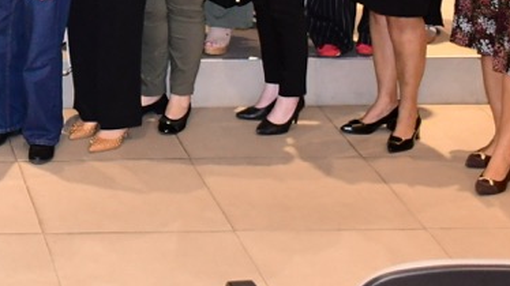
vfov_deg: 9.4
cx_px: -203
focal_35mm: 122
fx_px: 1649
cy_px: -232
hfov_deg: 16.4
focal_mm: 23
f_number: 4
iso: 2500
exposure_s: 1/160
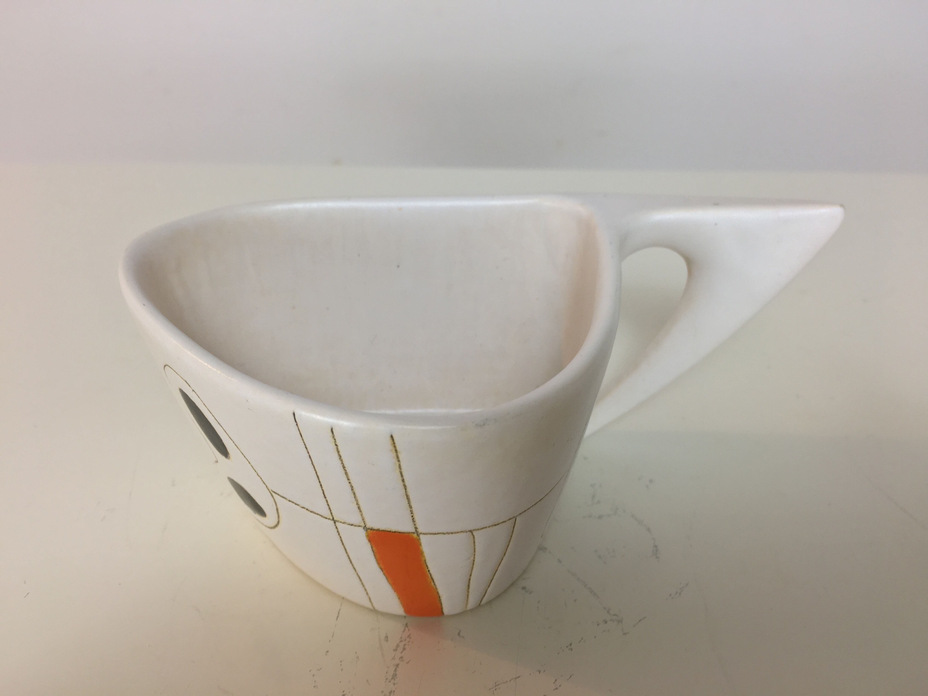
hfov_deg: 61.7
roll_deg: -0.2
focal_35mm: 29
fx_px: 777
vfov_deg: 48.2
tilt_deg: -30.9
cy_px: 348
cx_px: 464
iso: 25
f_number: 2.2
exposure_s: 1/33
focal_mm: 4.15
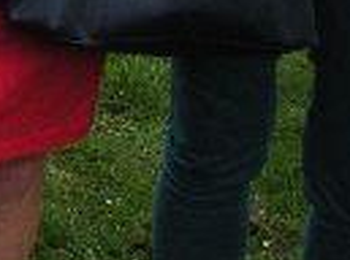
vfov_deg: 8.2
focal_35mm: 168
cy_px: -328
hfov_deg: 10.7
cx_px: -369
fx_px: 1694
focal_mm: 4.7
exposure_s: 1/125
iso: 200
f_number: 4
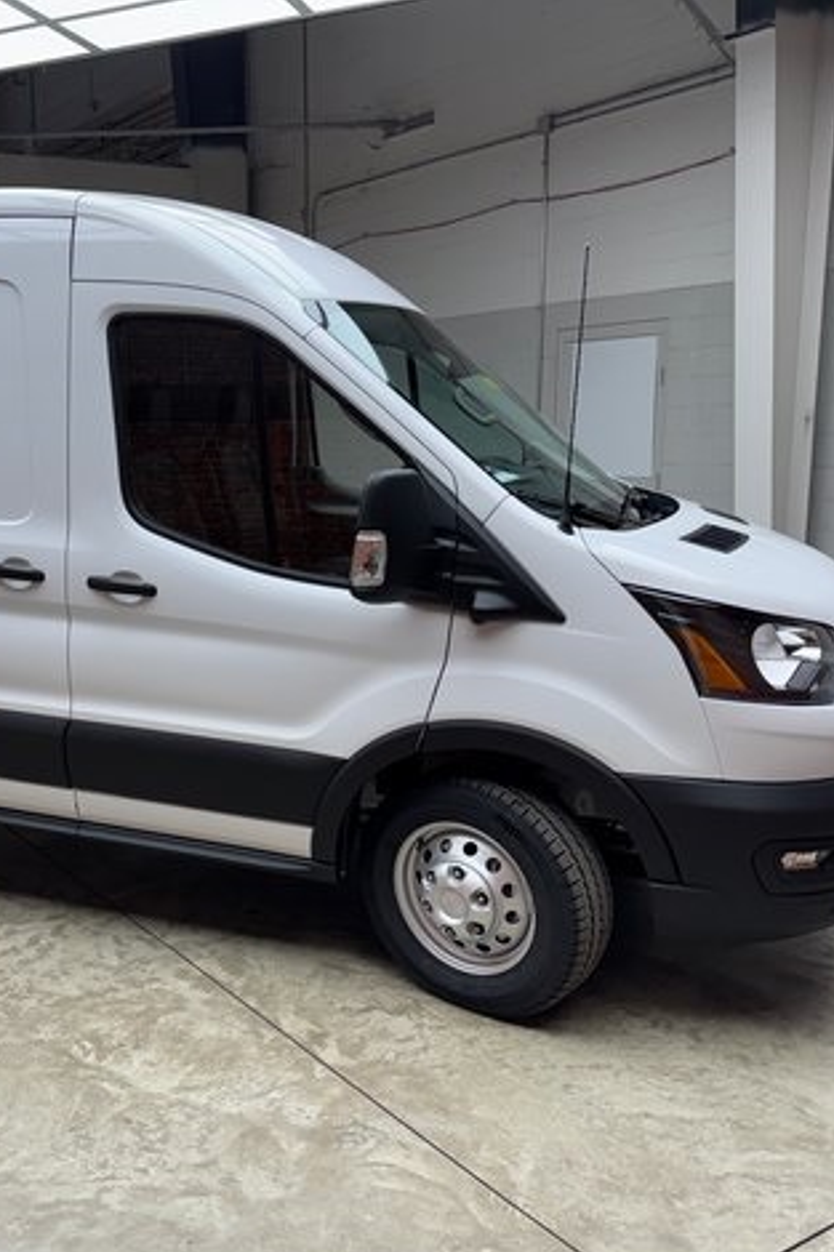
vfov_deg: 55.8
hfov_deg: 37.1
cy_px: 637
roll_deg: +1.5
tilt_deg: -10.2
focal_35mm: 34
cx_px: 136
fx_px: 1182
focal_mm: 6.76
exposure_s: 1/222
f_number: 1.78
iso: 64
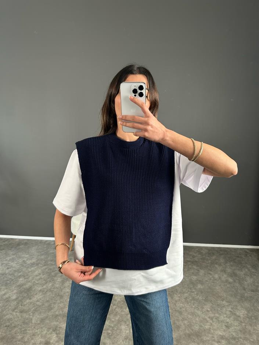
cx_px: 130
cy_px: 172
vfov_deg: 71.6
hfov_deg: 56.8
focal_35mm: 24
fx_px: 239
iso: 160
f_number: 1.78
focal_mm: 6.86
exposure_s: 1/121
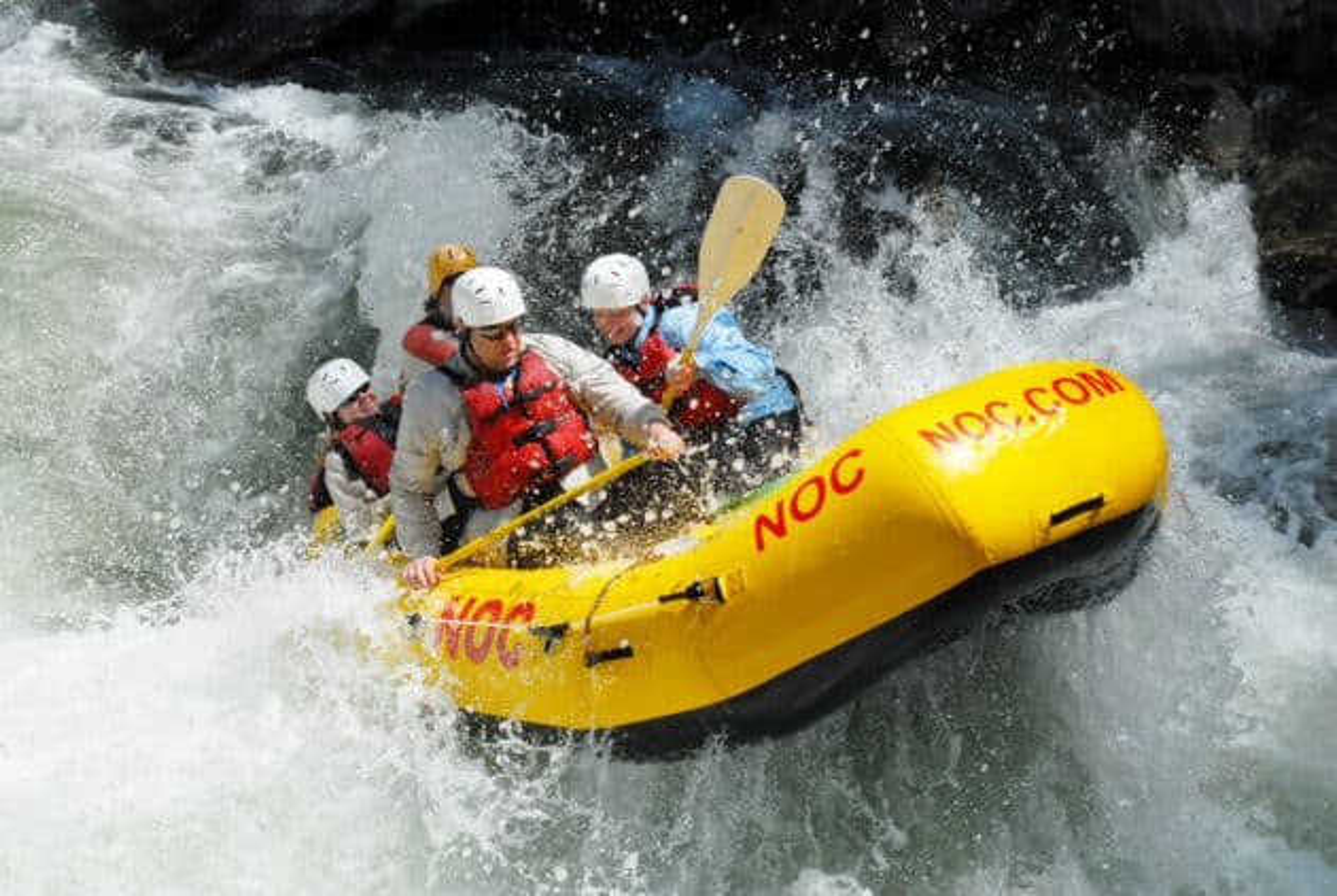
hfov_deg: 33.4
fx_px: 2231
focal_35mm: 60
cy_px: 448
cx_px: 668
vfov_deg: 22.7
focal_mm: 40
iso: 400
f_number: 11
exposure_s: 1/1000
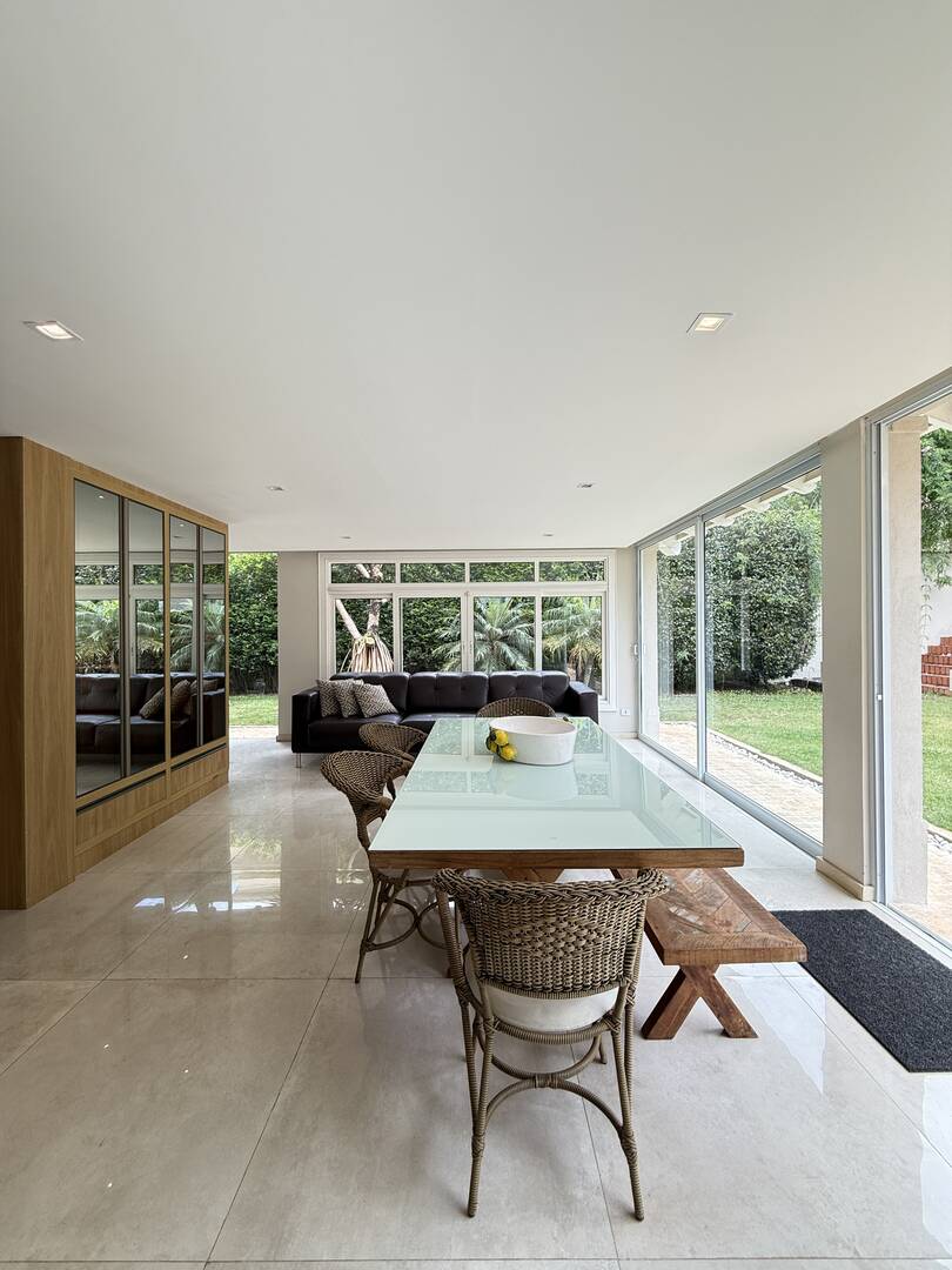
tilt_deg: +0.4
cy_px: 635
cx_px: 476
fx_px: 513
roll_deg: -0.2
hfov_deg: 85.7
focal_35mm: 14
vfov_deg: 102.1
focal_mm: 2.22
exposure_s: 1/133
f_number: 2.2
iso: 64
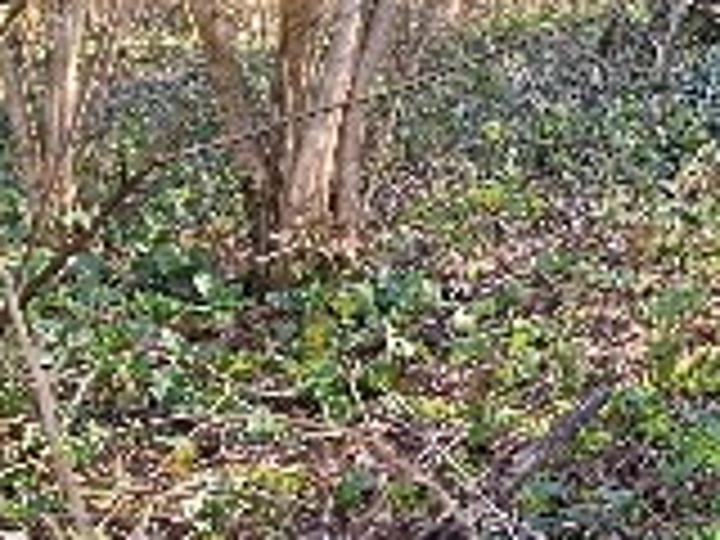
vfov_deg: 27.1
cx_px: 972
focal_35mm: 52
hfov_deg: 28.8
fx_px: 1082
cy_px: 54
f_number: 2.2
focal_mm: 1.74
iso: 40
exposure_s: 1/183
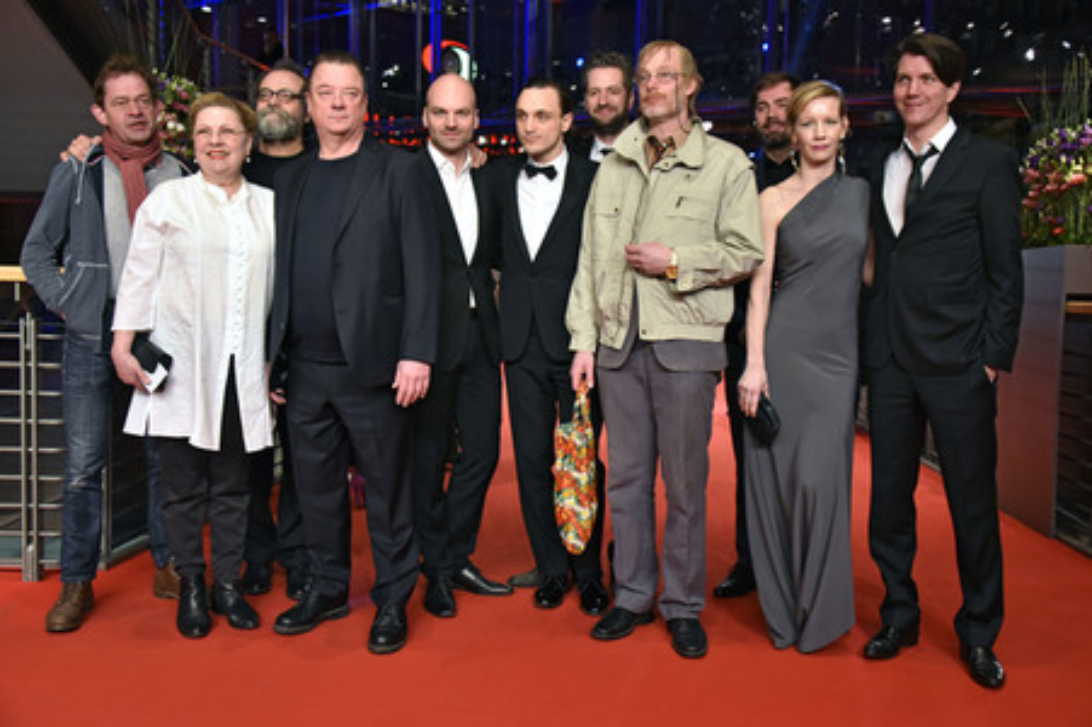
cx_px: 546
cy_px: 364
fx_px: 1091
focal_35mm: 36
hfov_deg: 53.2
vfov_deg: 36.8
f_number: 5
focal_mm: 36
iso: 3200
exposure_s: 1/250
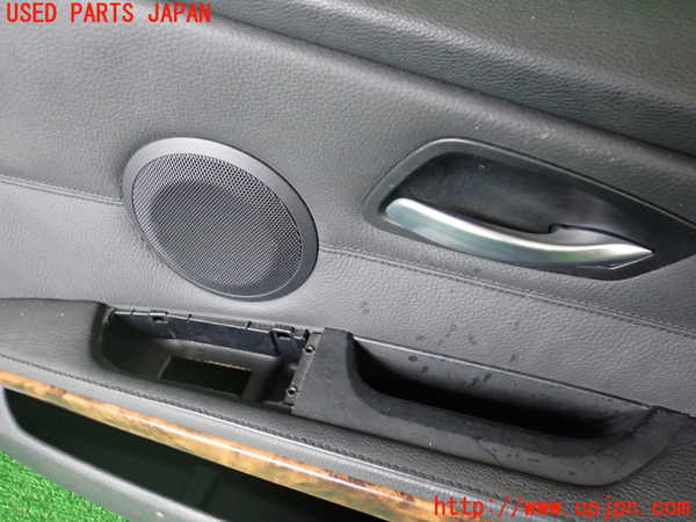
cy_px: 261
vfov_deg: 46.8
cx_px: 348
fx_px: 603
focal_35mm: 30
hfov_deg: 60.0
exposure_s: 1/30
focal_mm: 5.4
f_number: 2.3
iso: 640
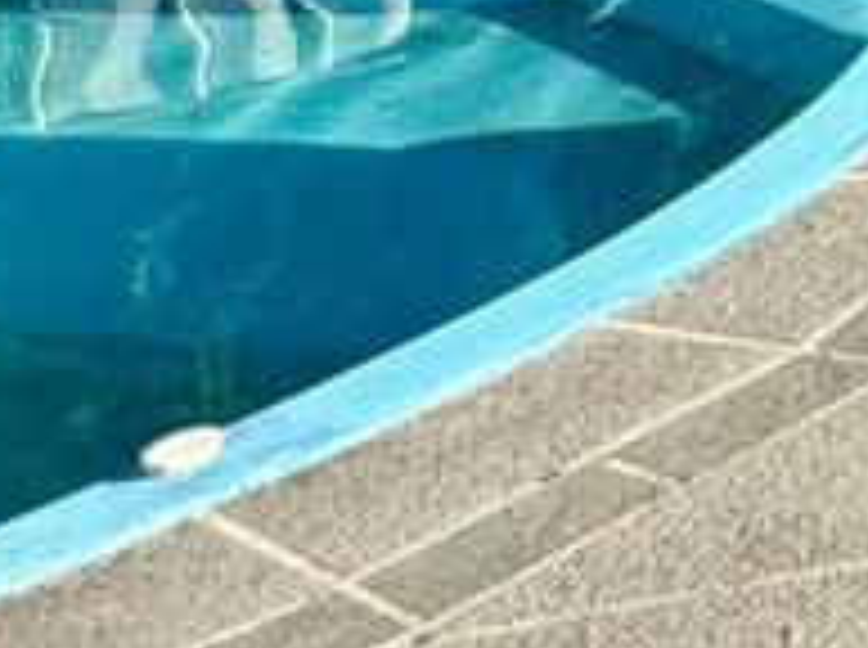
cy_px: -1168
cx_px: 3238
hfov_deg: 8.9
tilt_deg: -2.0
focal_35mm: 109
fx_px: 2728
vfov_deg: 10.5
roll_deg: -0.5
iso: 40
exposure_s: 1/657
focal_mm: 2.22
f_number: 2.2
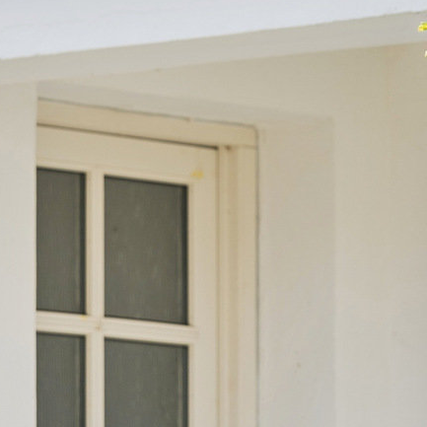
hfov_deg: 4.9
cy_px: 179
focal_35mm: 359
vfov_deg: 4.9
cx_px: 253
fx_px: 5010
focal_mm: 61
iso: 125
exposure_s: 1/160
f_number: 5.6
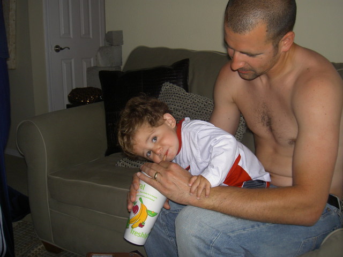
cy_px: 128
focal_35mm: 39
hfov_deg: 47.9
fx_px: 386
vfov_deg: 36.8
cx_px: 172
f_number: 2.8
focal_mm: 8
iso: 100
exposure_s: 1/60
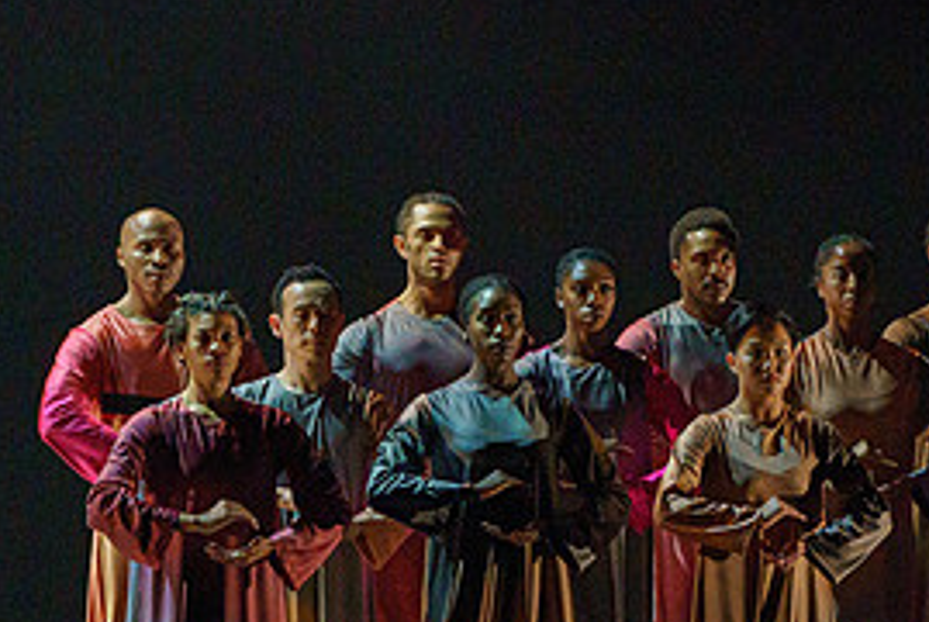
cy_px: 216
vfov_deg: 2.6
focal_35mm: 530
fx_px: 13692
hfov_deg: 3.9
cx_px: 927
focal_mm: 221
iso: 6400
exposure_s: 1/250
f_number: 5.6
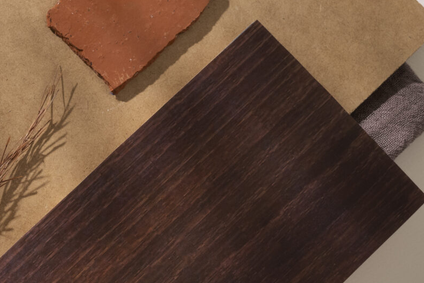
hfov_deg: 15.3
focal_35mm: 130
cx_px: -49
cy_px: 167
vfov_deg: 10.6
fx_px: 1532
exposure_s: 1/125
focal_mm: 50
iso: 320
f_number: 11
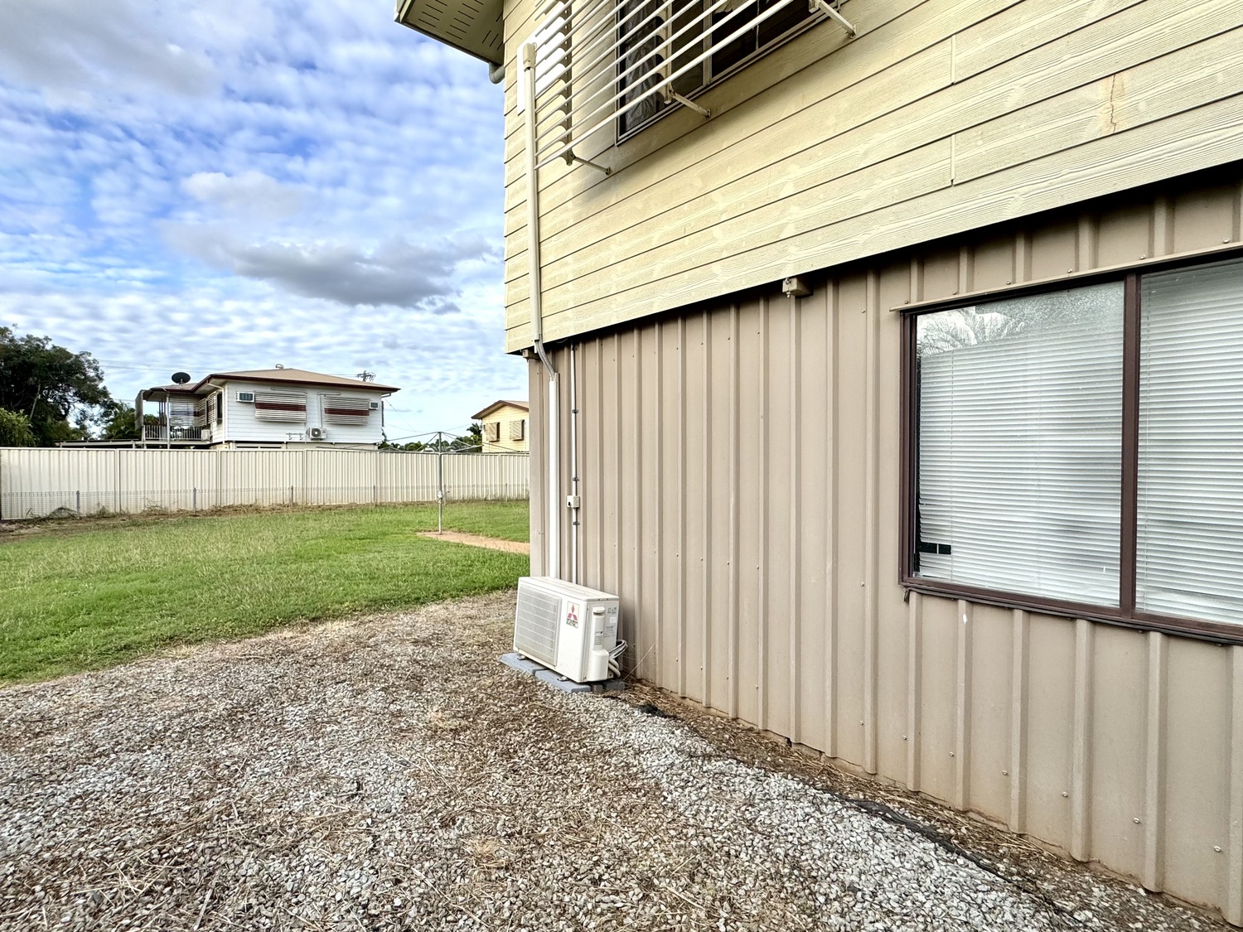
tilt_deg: -0.7
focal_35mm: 14
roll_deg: +0.2
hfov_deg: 102.1
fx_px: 503
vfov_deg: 85.7
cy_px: 466
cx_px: 622
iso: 50
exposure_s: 1/879
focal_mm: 2.22
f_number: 2.2
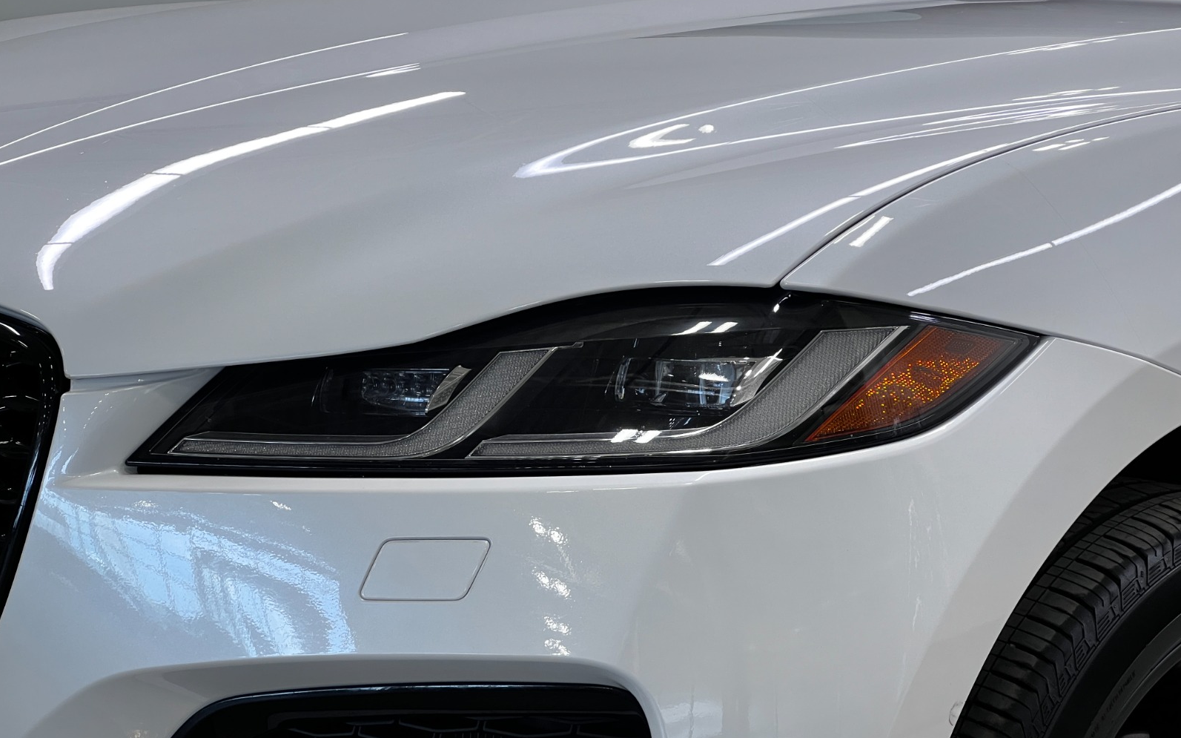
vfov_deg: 15.9
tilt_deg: -6.9
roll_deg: -2.0
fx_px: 2639
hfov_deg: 25.2
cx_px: 589
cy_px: 391
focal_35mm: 82
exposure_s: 1/120
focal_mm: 9
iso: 125
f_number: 2.8
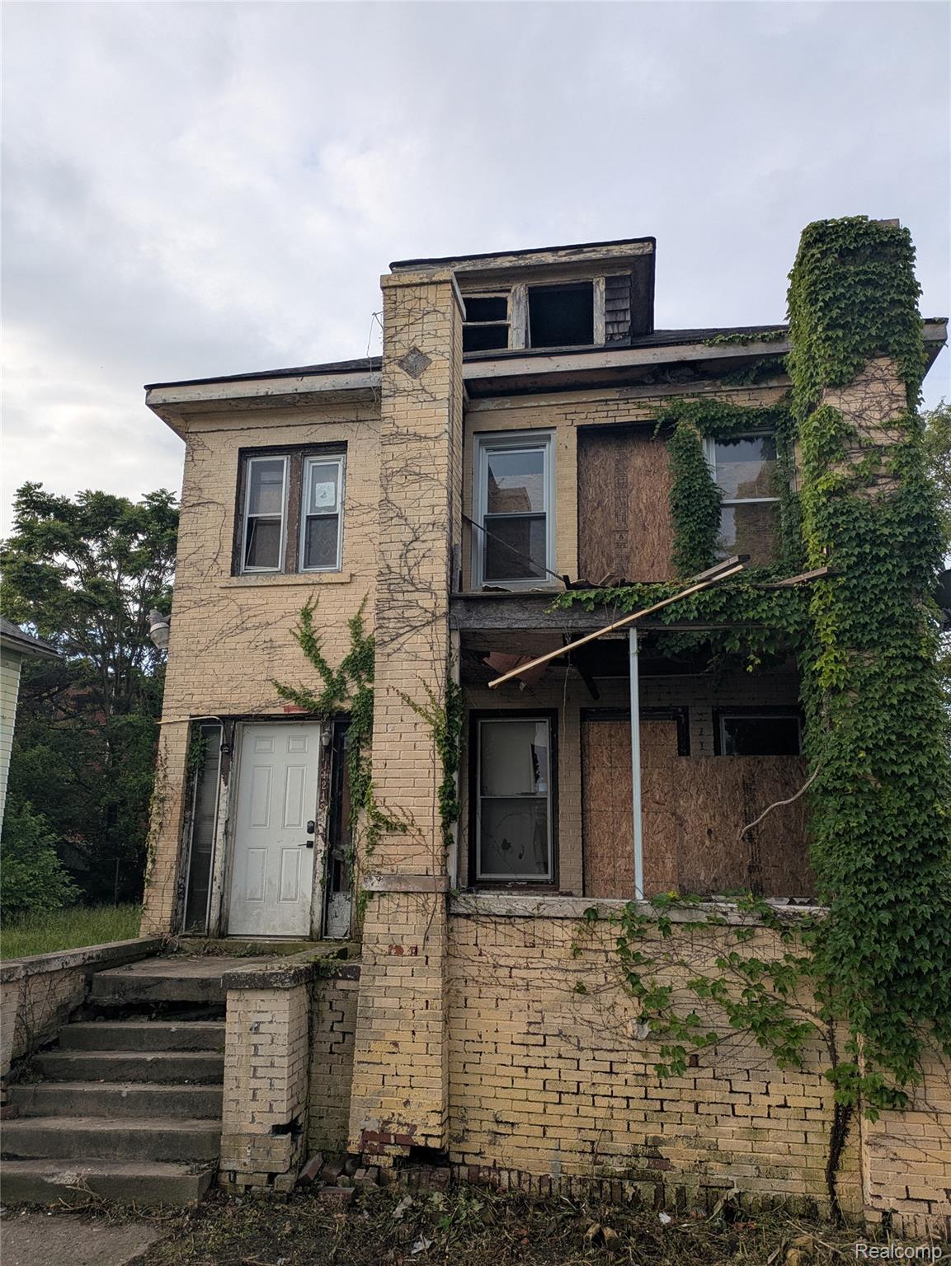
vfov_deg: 69.4
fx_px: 915
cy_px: 633
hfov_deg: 54.9
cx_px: 476
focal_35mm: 25
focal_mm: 5.43
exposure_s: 1/629
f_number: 1.89
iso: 47
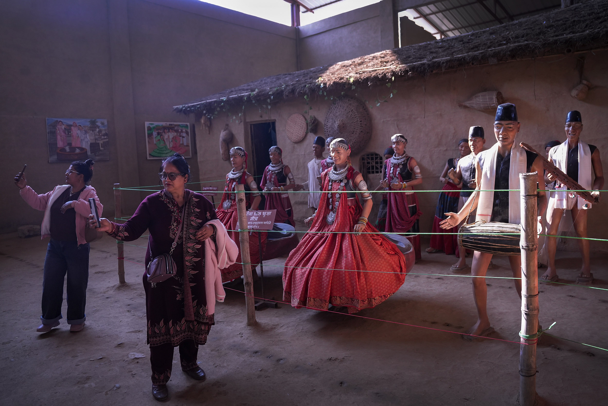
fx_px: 405
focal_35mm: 24
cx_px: 304
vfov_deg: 53.1
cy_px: 203
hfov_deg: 73.7
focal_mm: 24
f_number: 3.2
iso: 1250
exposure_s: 1/800
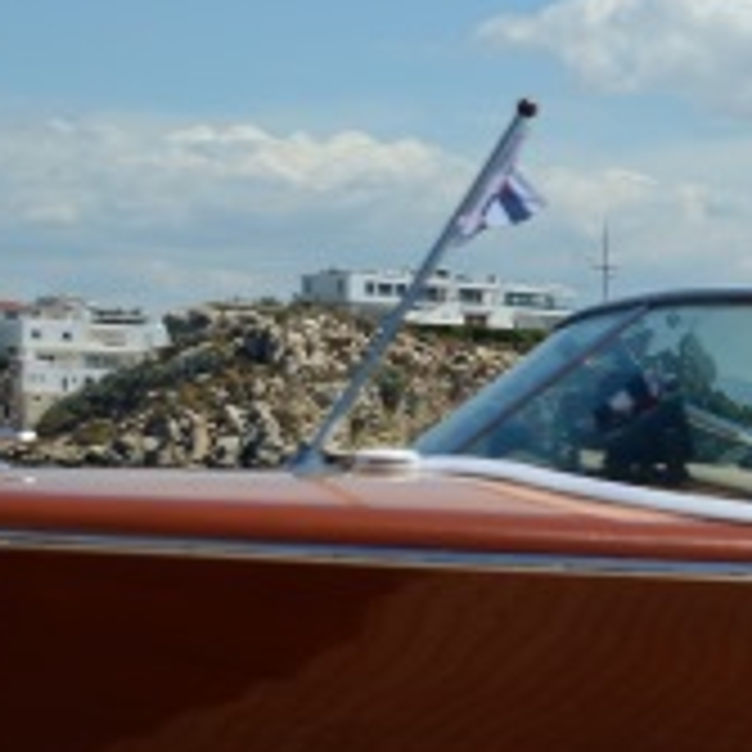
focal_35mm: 125
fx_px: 3072
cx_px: 1666
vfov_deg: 13.9
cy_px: 554
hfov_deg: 11.9
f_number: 4
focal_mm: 24
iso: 100
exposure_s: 1/2000
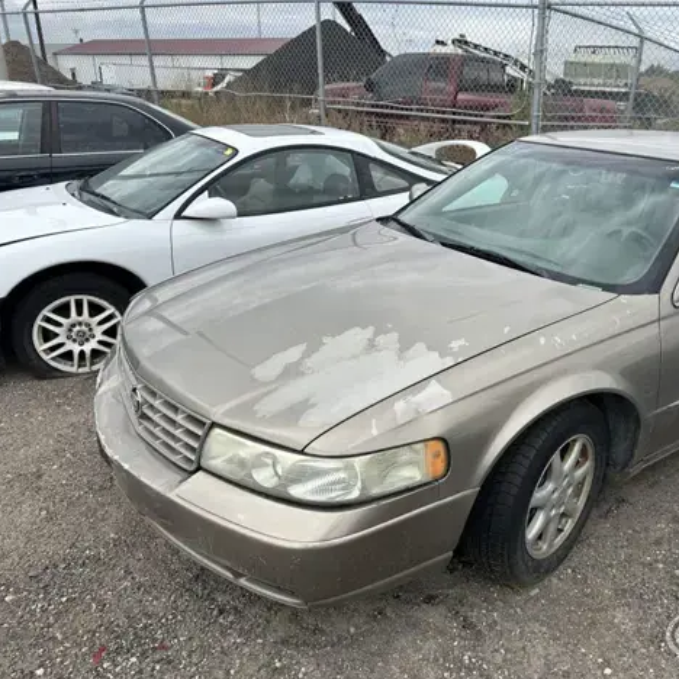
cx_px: 458
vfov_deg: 55.6
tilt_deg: -15.2
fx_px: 644
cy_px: 345
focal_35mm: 29
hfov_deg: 54.4
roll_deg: -1.9
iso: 80
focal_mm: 6.86
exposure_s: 1/1949
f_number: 1.78
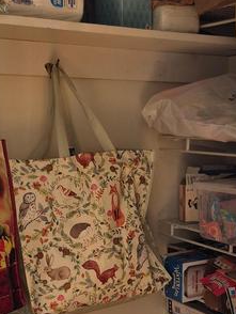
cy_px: 261
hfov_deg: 24.3
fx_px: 545
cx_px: 162
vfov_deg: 31.2
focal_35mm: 60
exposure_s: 1/180
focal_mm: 5.4
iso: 80
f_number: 1.8
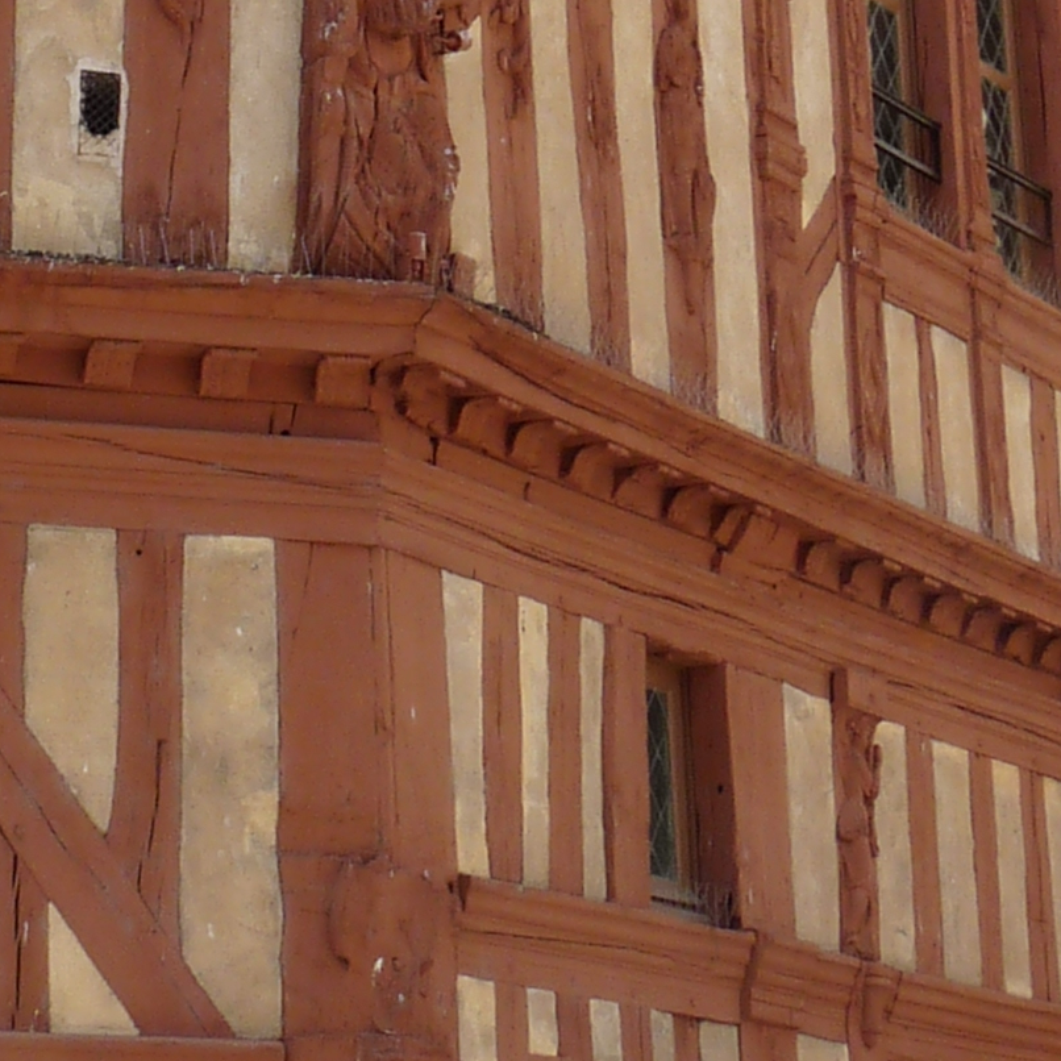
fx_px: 4023
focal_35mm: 116
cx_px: 121
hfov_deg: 14.9
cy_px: 37
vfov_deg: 14.8
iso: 100
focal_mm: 5.1
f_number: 5
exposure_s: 1/200
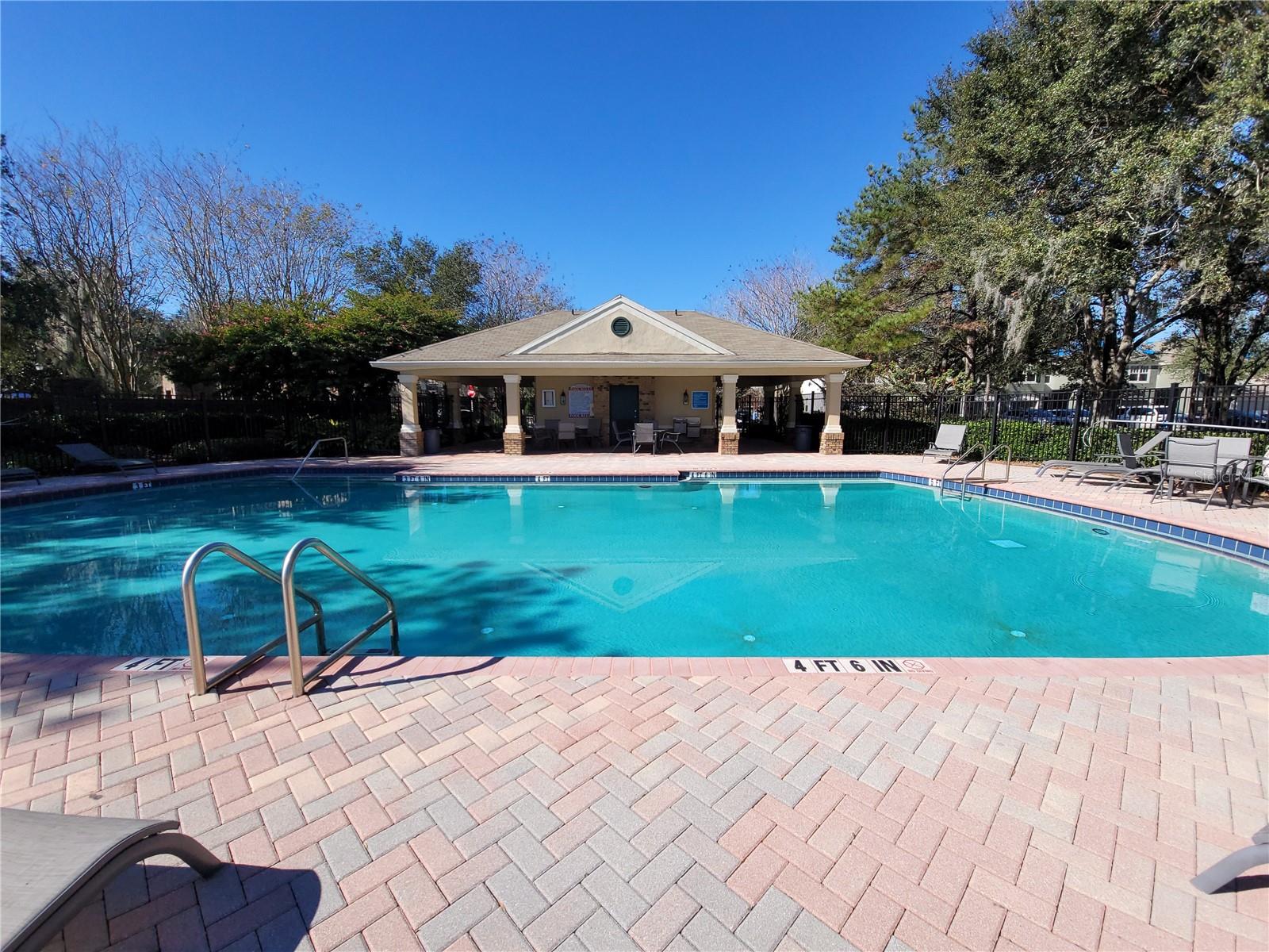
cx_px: 634
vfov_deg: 89.9
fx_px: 477
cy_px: 476
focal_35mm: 13
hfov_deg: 106.2
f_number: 2.2
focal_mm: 2.2
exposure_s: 1/1824
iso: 64
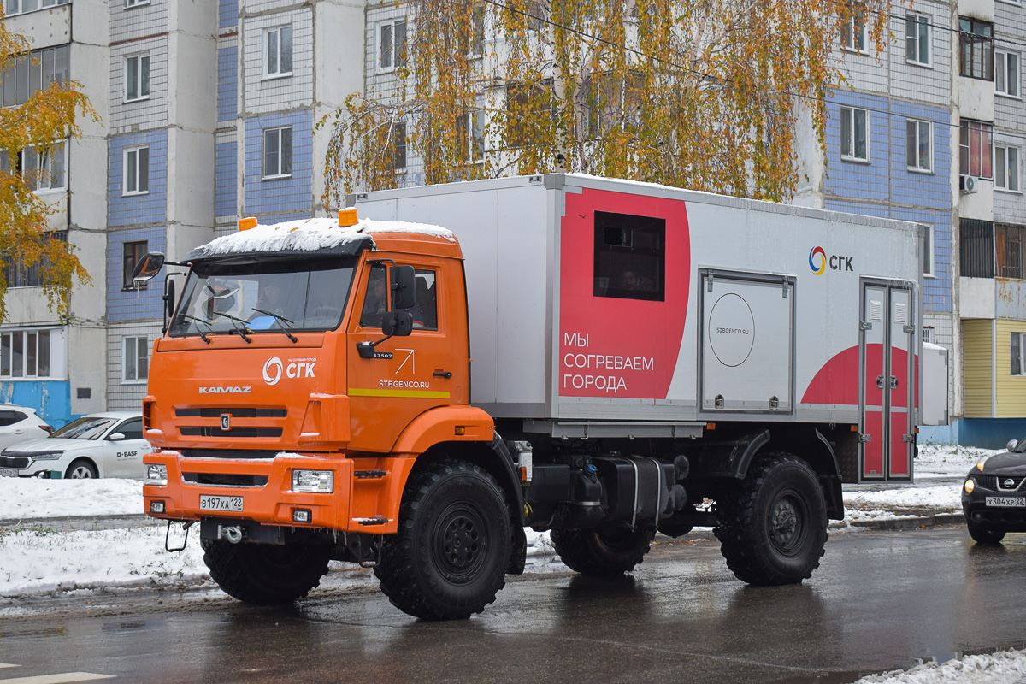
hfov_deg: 35.1
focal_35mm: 57
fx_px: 1624
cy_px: 342
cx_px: 513
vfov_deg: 23.8
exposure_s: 1/640
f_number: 6.3
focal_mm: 38
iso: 400
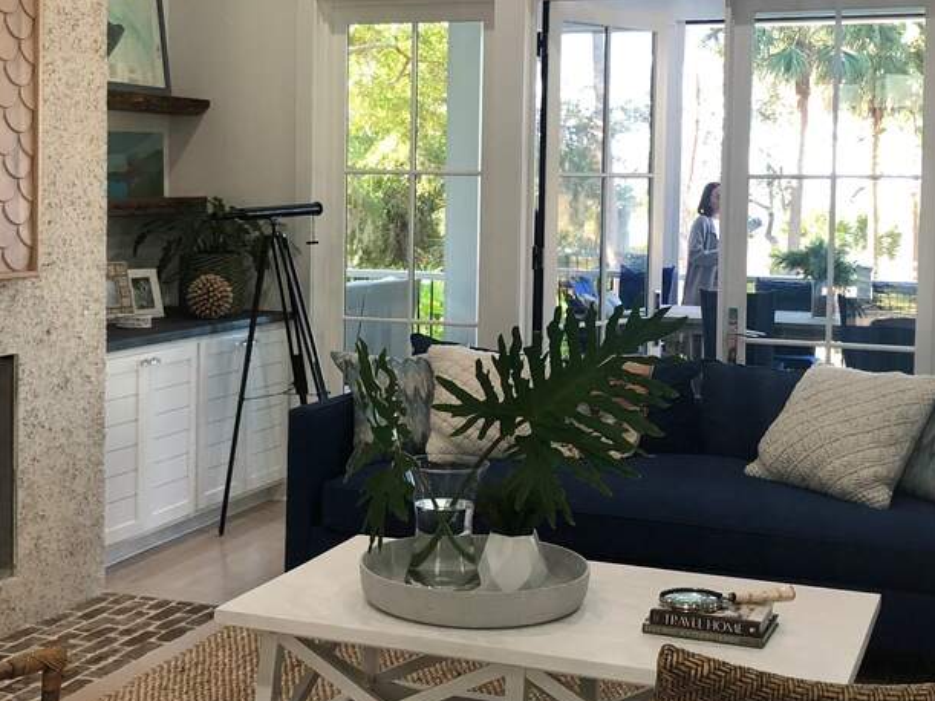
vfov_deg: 26.5
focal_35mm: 55
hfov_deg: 34.9
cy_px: 285
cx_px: 441
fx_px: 1485
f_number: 1.8
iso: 32
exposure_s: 1/30
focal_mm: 3.99
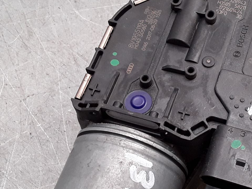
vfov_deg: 24.2
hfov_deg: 31.7
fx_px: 437
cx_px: 181
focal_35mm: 60
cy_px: 137
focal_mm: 2.91
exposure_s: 1/50
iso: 50
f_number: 1.9
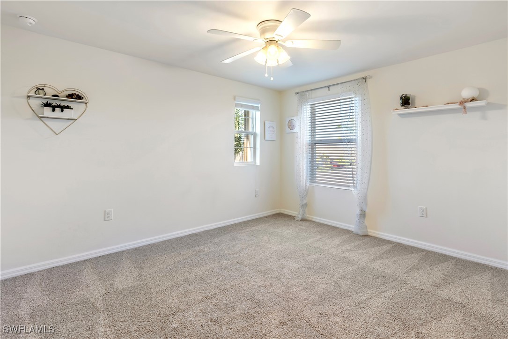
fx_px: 226
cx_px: 254
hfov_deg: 96.7
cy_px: 170
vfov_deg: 73.8
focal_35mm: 16
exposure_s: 1/2
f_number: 8
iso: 100
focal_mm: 16
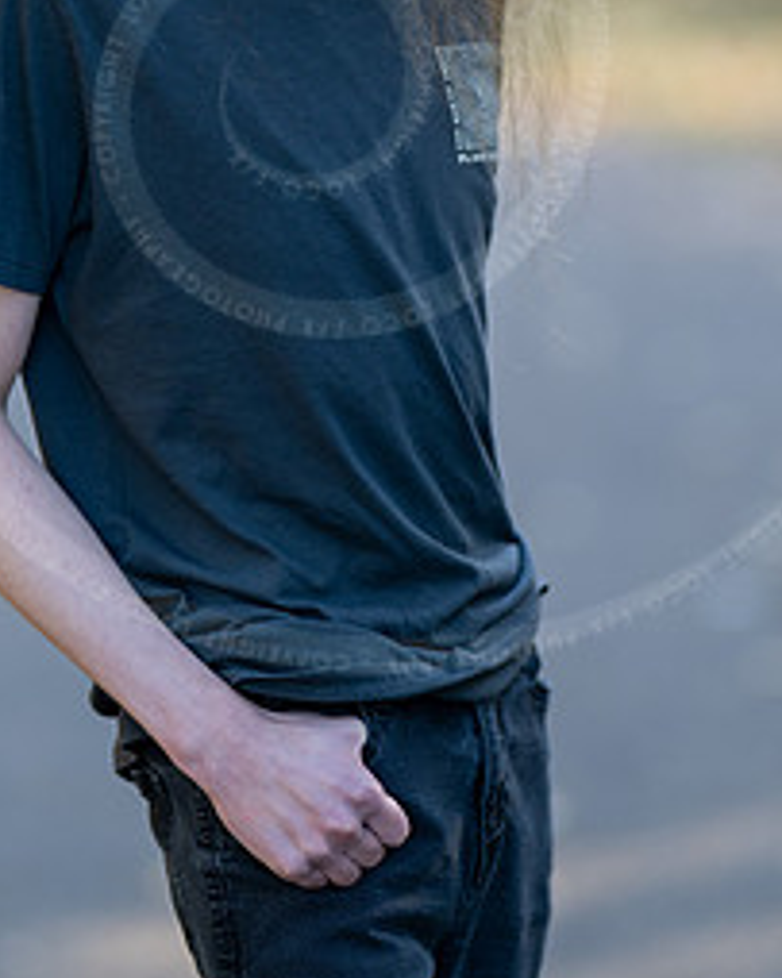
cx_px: 343
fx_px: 6108
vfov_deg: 9.1
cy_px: 173
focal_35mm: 211
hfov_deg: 7.3
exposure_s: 1/640
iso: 200
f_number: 1.2
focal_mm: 85
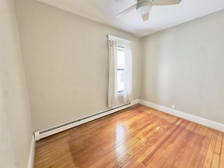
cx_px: 112
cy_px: 84
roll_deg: +0.5
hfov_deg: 102.1
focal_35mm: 14
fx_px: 91
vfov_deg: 85.7
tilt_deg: -8.3
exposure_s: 1/60
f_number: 2.2
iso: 500
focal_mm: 2.22
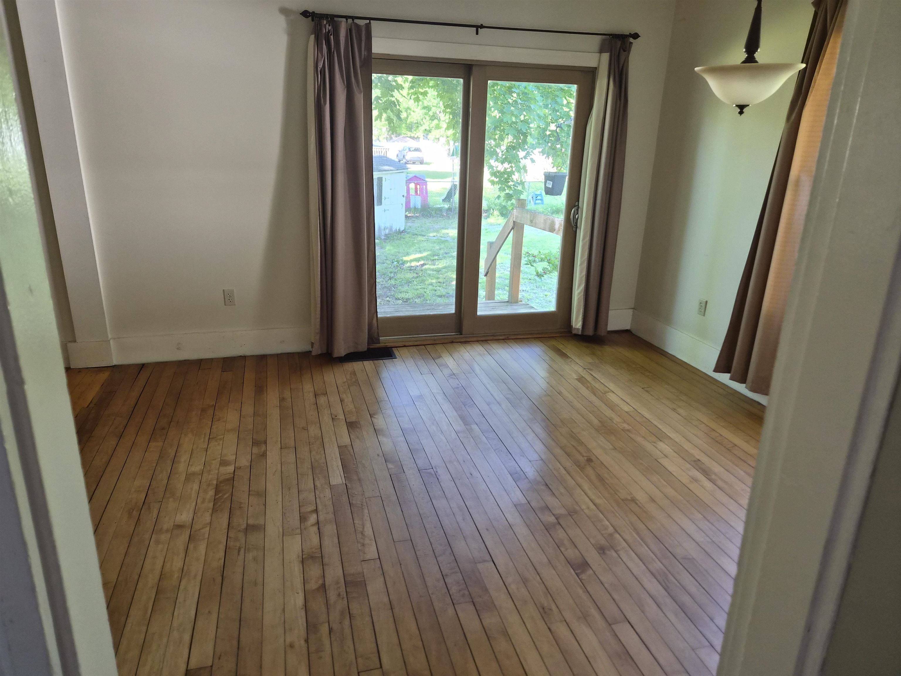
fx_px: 599
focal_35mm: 23
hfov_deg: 73.9
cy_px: 338
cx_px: 450
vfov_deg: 58.9
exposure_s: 1/120
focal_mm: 5.4
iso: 320
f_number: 1.8
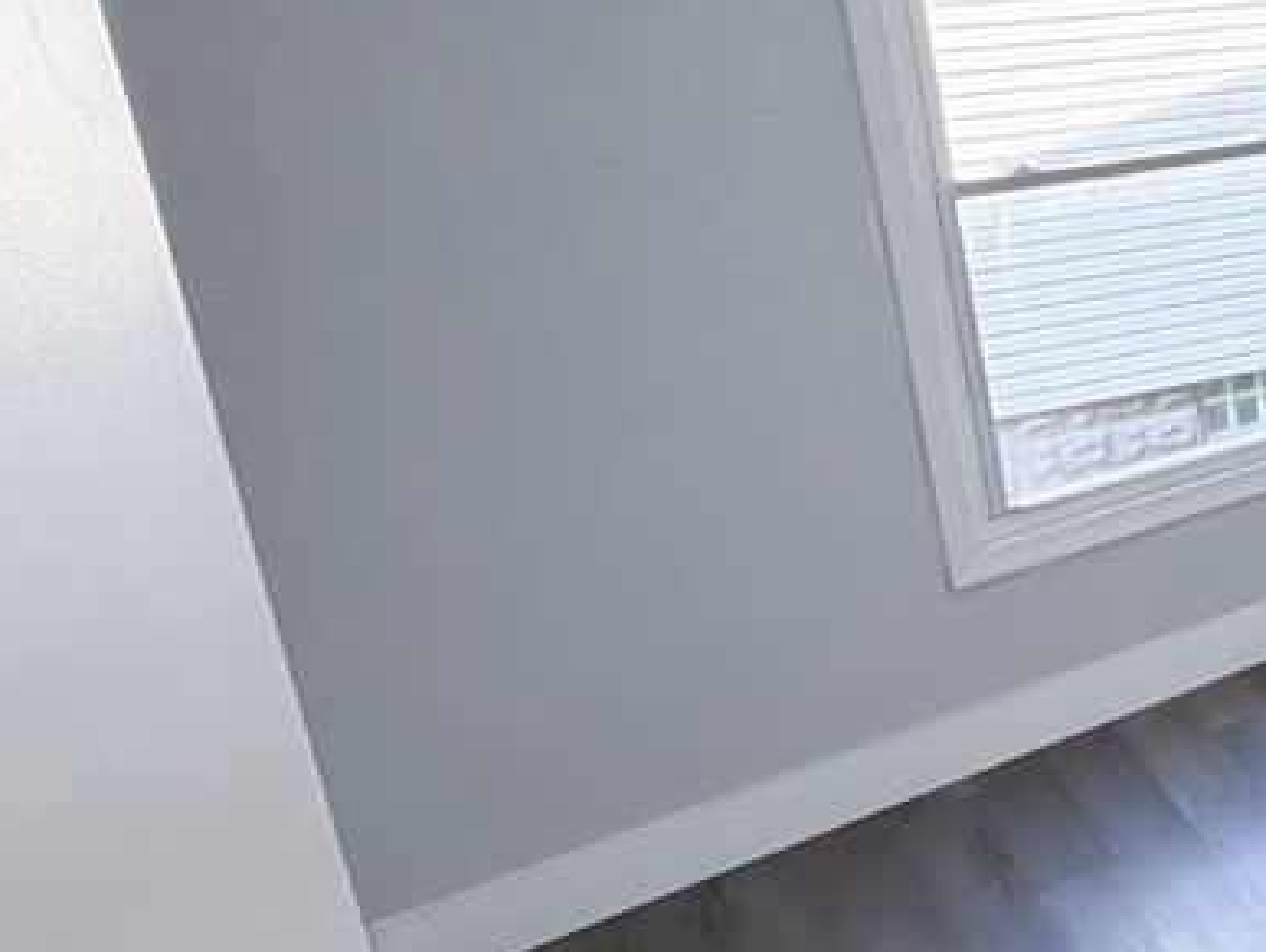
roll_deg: +4.2
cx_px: 1642
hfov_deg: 35.0
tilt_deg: -11.1
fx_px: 1354
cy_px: 226
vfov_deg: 37.7
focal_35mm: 37
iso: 160
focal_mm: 2.22
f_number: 2.2
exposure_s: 1/120
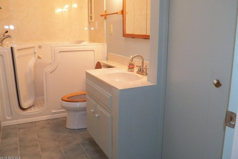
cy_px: 73
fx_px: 218
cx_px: 118
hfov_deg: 57.2
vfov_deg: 39.9
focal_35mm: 33
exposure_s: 1/30
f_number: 2.8
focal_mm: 5.5
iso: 400
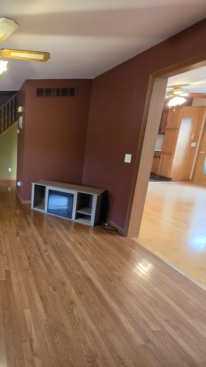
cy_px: 183
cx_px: -12
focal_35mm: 19
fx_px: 184
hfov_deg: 46.0
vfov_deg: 89.6
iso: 800
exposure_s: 1/60
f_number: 1.9
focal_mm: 2.2
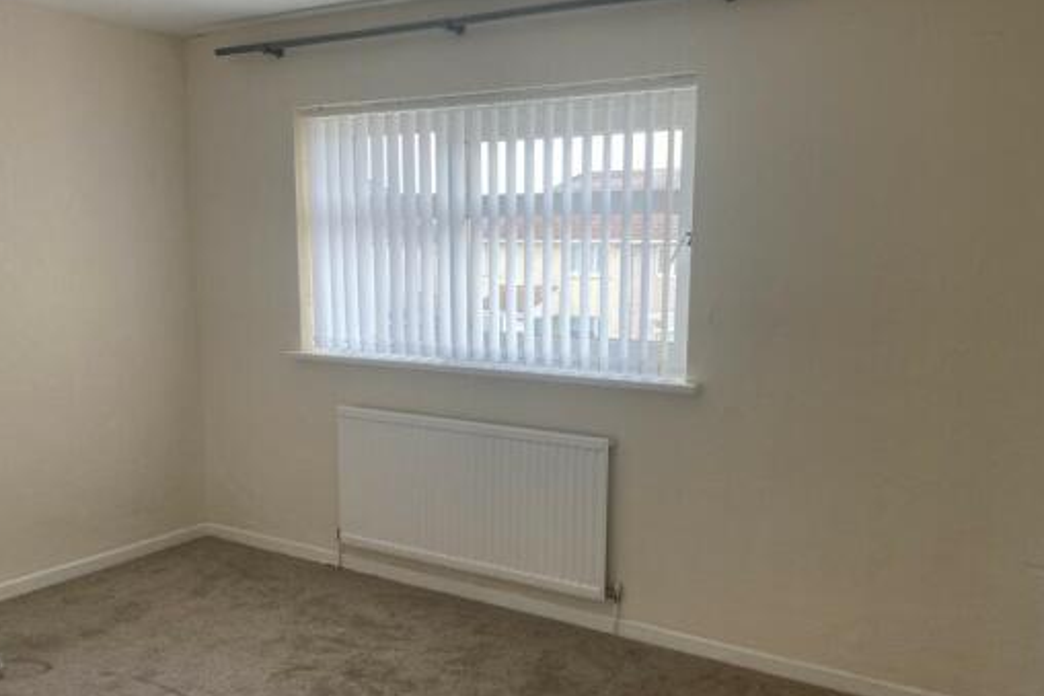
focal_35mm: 31
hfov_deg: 60.2
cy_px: 395
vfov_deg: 42.3
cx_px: 566
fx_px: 899
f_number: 1.8
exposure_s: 1/121
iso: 64
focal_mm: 4.25
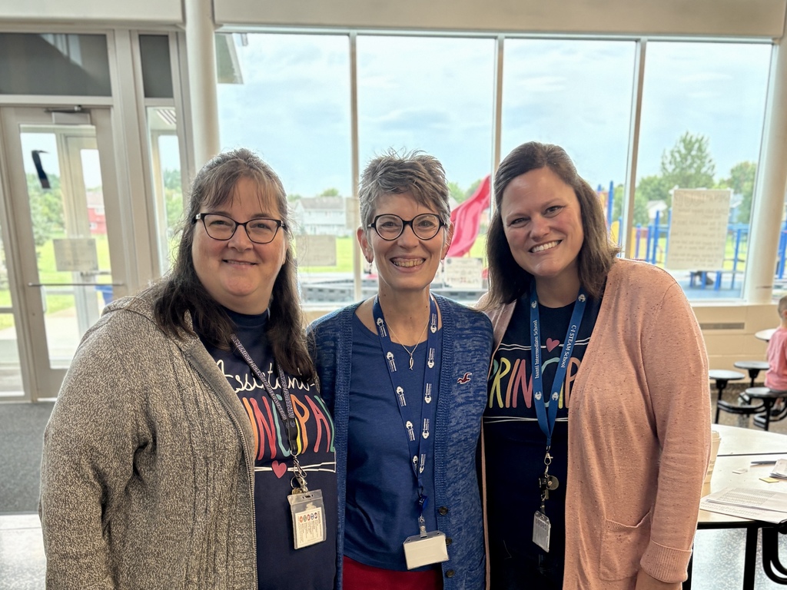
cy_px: 295
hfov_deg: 67.3
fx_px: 591
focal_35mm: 26
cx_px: 394
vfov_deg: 53.1
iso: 160
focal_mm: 5.96
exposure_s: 1/60
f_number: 1.6
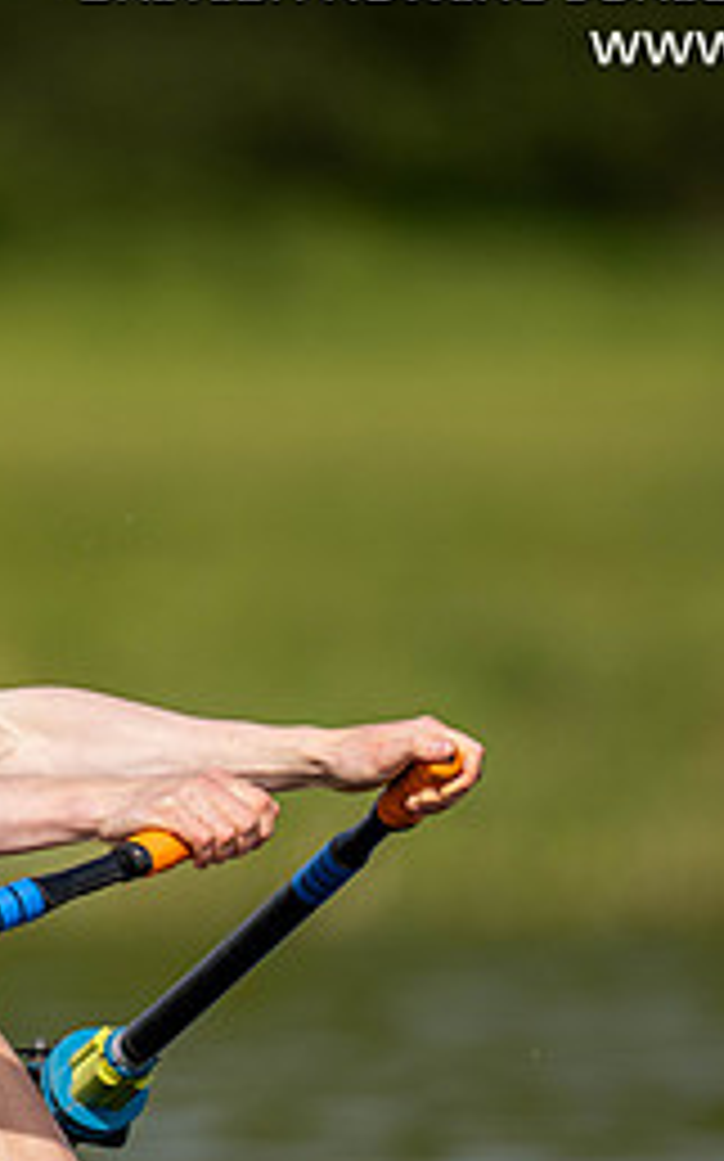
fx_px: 43426
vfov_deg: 1.5
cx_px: -117
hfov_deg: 1.0
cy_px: 767
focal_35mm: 1374
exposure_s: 1/2500
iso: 200
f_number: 4
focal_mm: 600
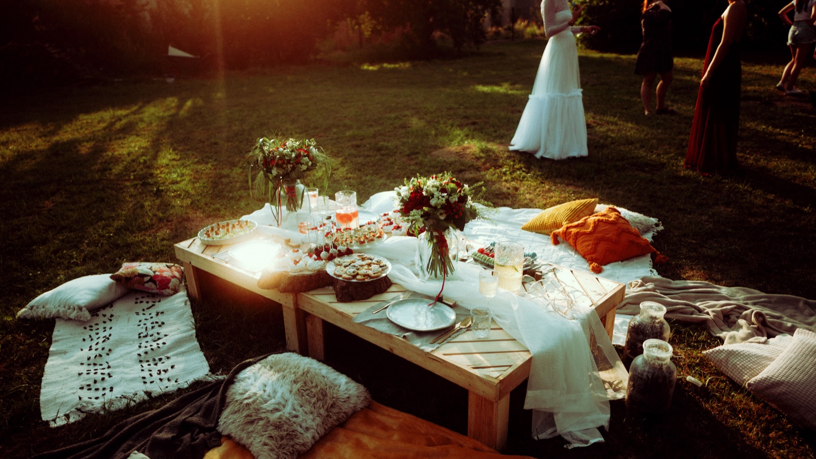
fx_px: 649
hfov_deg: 64.3
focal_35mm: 30
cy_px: 259
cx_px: 414
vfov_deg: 38.9
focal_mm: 28
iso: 100
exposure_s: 1/2500
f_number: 1.7
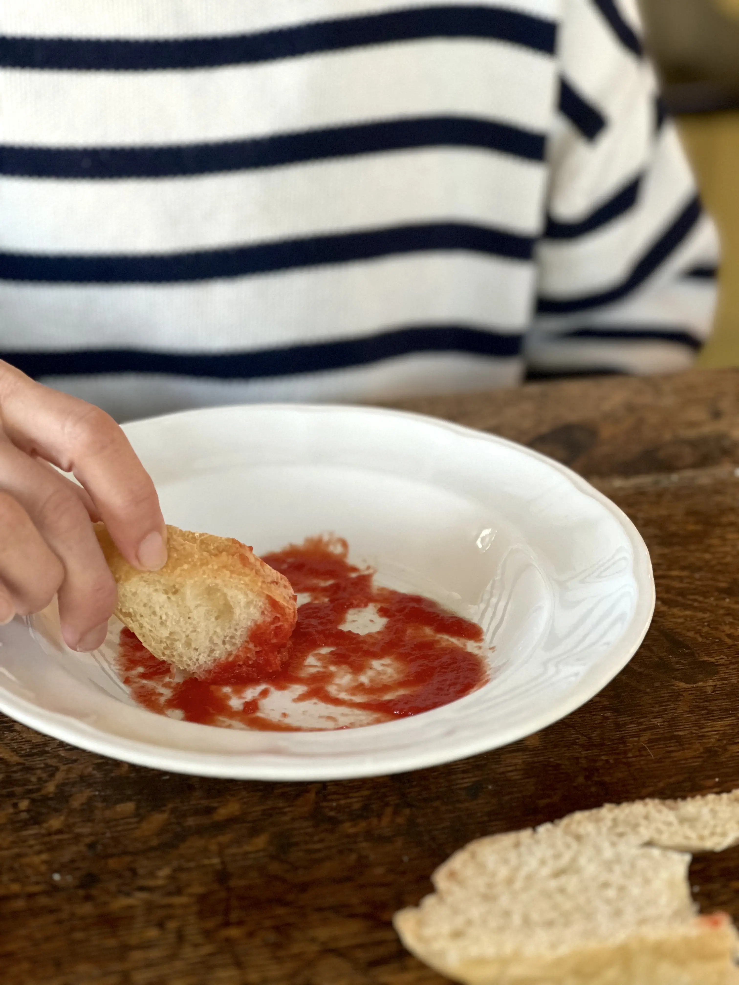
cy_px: 492
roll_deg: -0.8
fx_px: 2192
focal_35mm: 77
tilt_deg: -26.9
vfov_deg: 25.3
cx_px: 370
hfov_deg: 19.1
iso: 400
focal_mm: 9
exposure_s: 1/40
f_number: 2.8
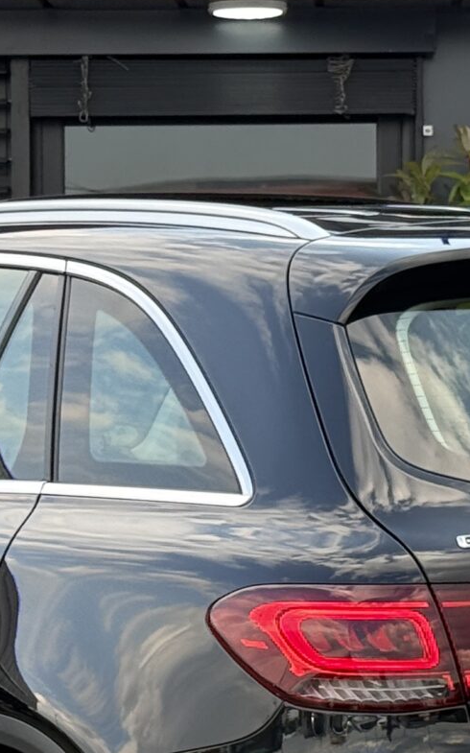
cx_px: 211
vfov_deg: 12.6
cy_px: 438
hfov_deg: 7.9
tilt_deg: -0.6
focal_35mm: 166
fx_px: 3405
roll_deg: +0.8
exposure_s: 1/786
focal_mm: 6.76
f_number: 1.78
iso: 100
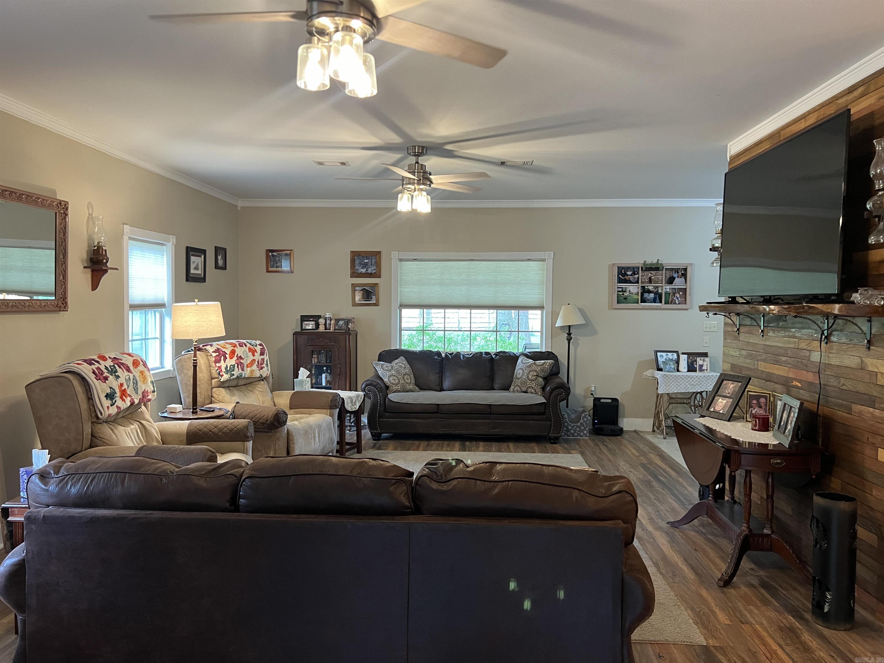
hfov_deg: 67.3
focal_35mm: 26
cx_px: 442
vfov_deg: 53.1
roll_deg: -0.8
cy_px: 332
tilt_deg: -2.5
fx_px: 664
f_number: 1.5
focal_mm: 5.7
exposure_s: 1/60
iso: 250
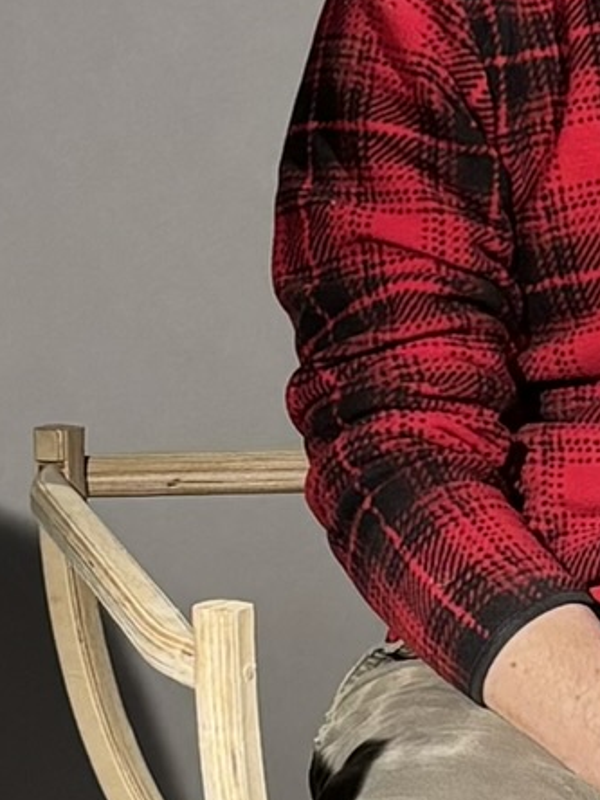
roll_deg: -1.3
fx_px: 2773
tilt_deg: -6.7
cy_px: 438
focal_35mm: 120
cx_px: 876
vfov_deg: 16.4
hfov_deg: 11.8
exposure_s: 1/120
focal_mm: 5.96
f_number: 1.6
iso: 100
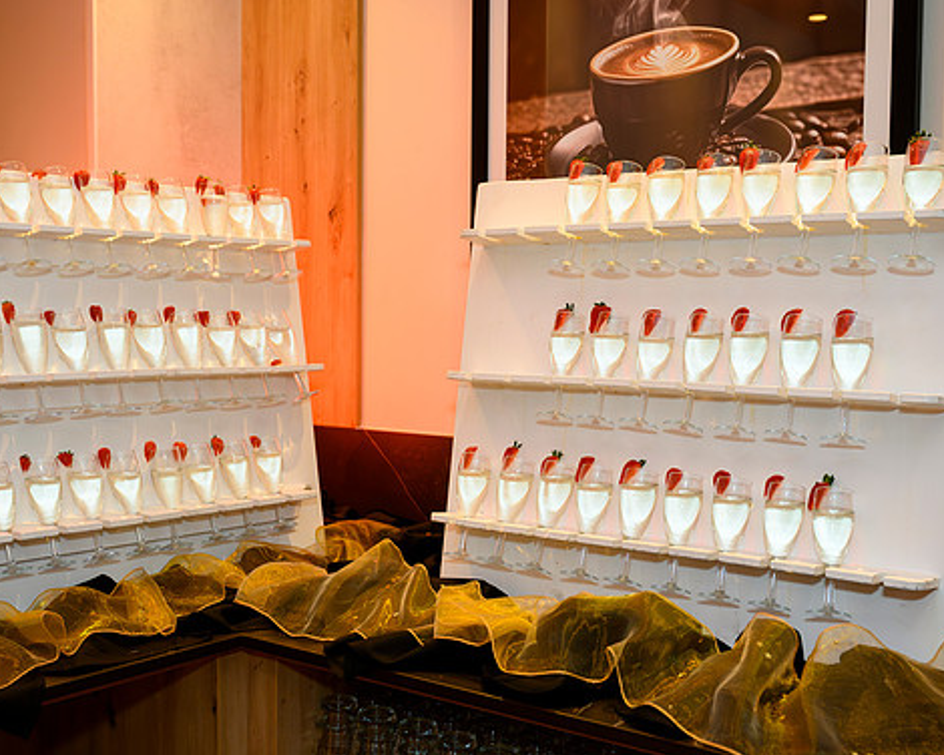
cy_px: 383
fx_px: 1173
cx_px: 436
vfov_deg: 35.7
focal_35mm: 42
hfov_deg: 43.8
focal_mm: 35
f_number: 4.5
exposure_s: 1/125
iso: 3200
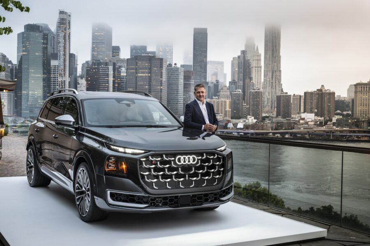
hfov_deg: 42.8
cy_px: 123
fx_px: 472
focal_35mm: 46
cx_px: 185
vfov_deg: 29.2
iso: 1600
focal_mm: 46
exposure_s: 1/50
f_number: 5.6
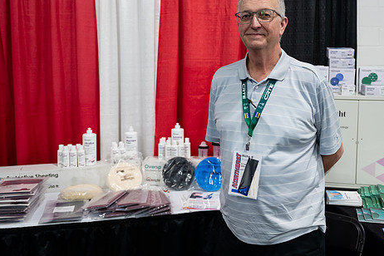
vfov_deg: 33.2
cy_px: 91
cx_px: 232
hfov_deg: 48.1
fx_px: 427
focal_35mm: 40
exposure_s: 1/250
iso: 2500
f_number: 3.2
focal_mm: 29.5
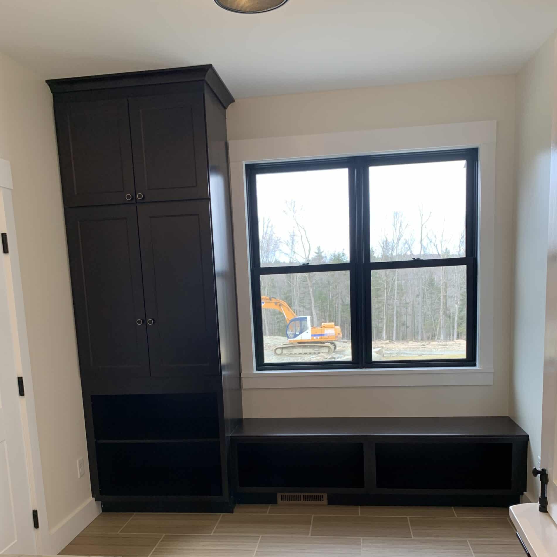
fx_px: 564
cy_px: 371
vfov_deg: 51.6
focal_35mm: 31
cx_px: 281
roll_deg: +2.7
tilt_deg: -9.0
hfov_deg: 52.5
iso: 64
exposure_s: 1/120
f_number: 1.8
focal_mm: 4.25
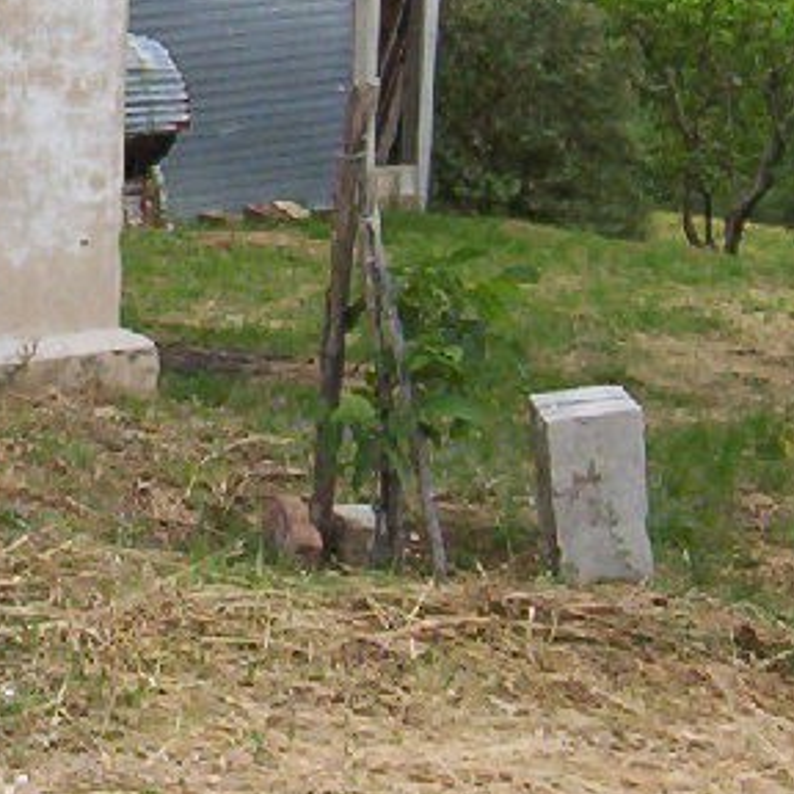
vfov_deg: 13.2
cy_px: 116
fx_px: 3400
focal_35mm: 131
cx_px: -3
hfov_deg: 13.1
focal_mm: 5.54
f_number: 2.76
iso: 100
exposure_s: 1/426
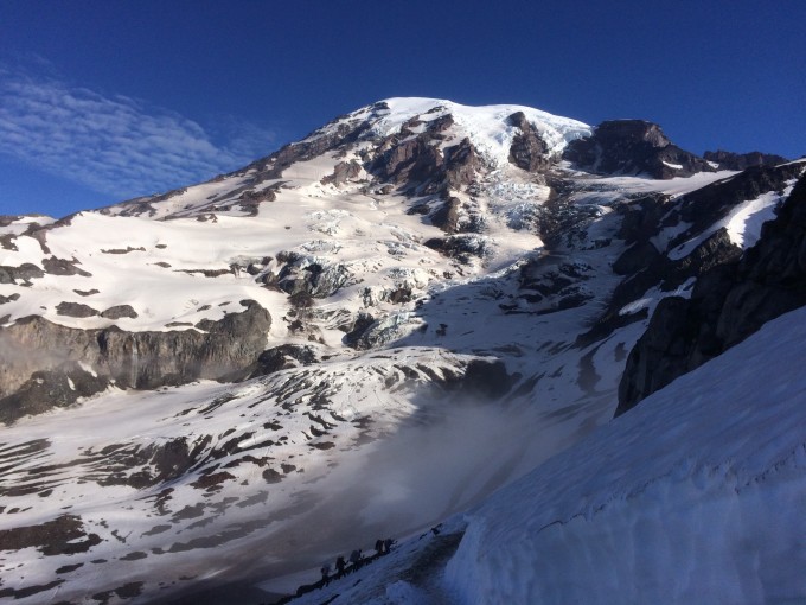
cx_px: 403
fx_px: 675
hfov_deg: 61.7
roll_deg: -2.3
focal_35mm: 29
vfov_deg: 48.2
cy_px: 302
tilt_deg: +6.0
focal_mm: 4.15
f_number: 2.2
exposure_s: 1/4566
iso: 40
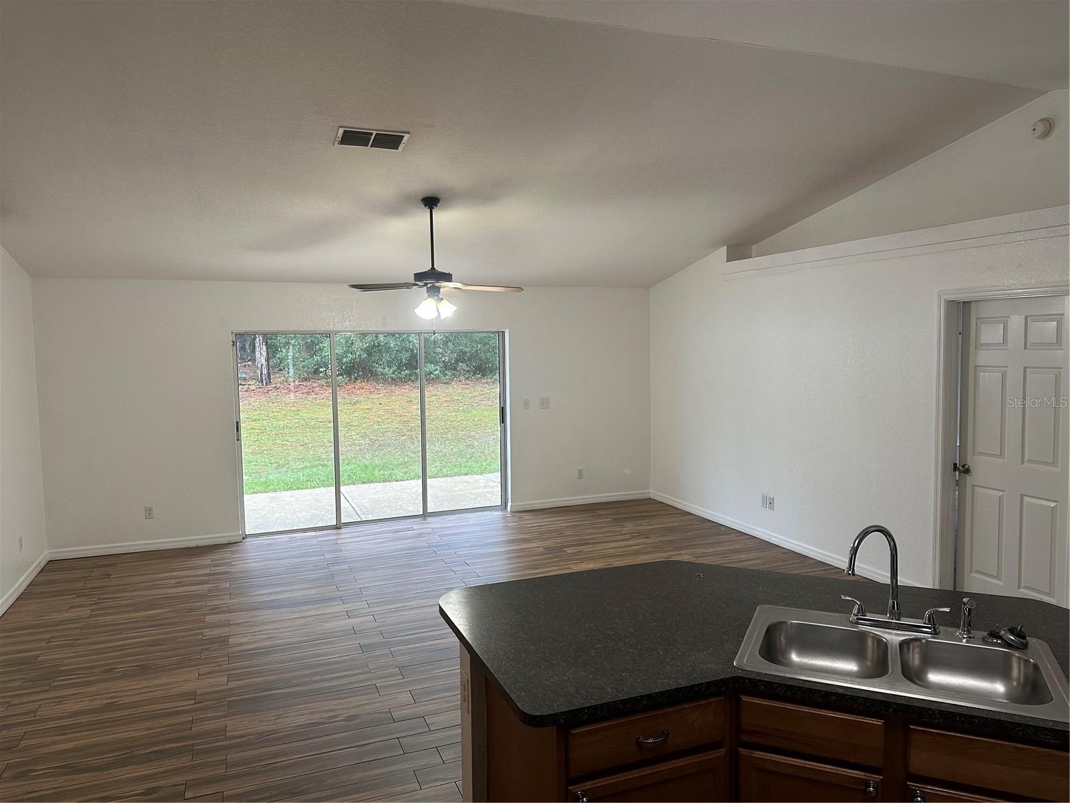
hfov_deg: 71.6
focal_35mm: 24
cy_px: 402
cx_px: 535
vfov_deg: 56.8
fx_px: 742
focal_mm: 6.86
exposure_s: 1/120
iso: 160
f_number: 1.78
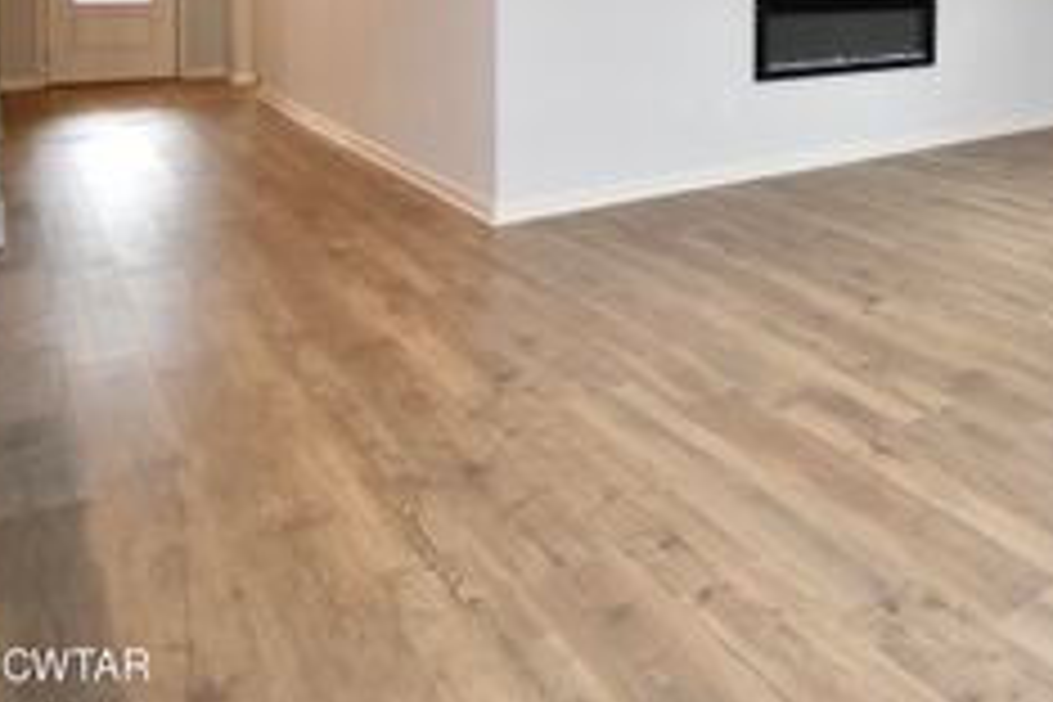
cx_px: 986
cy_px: -16
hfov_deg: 50.6
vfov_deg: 36.5
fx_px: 936
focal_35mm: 32
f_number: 4.5
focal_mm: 10
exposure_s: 1/60
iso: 400
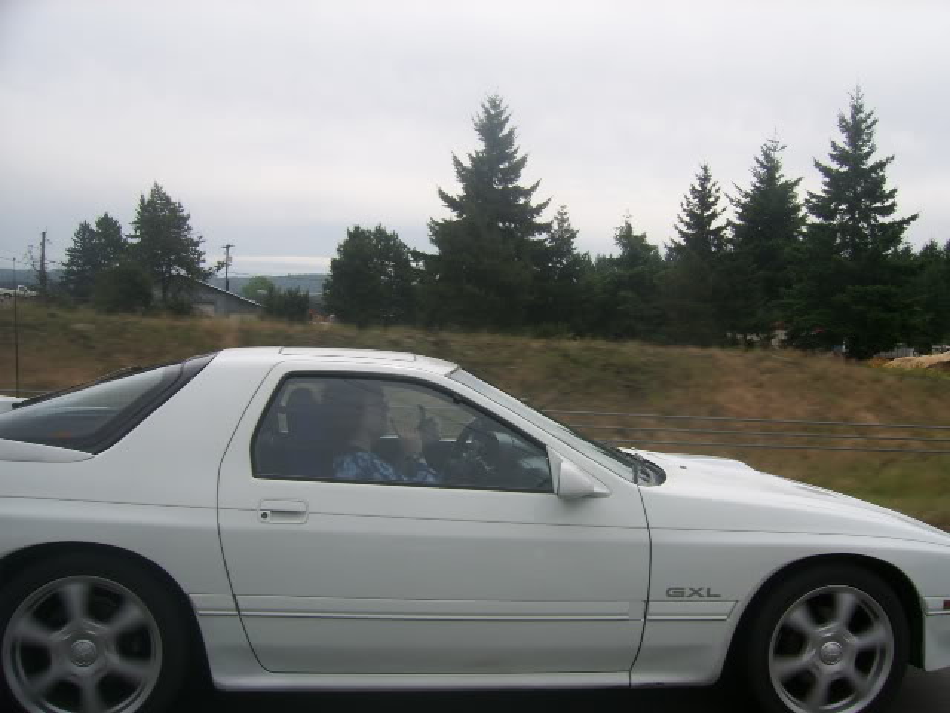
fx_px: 961
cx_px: 475
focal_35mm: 35
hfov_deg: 52.6
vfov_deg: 40.7
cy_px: 356
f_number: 5.8
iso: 50
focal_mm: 5.95
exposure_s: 1/420
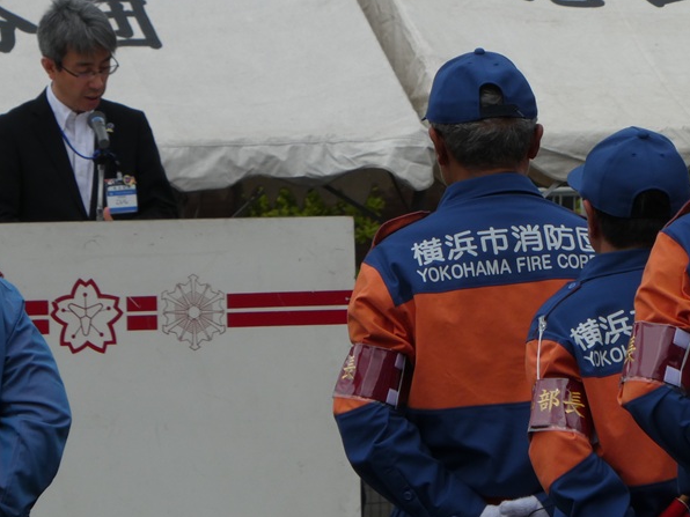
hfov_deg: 3.7
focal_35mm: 540
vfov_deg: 2.8
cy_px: 95
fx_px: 10764
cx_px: 146
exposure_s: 1/640
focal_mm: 57.7
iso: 80
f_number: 5.9
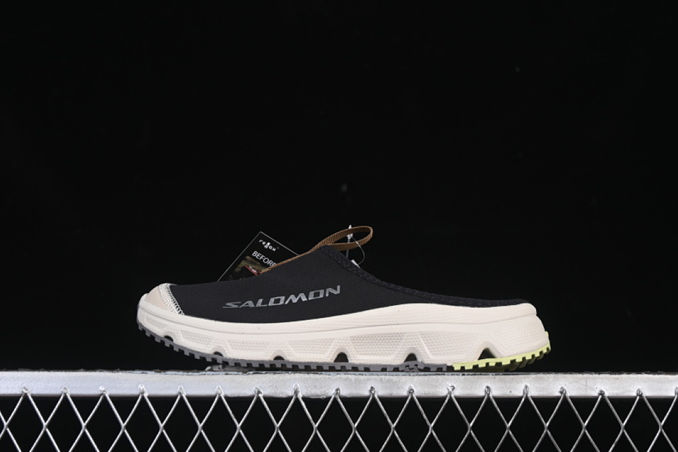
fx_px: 1431
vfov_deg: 18.0
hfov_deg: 26.6
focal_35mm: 76
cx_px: 335
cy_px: 228
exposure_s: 1/60
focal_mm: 50
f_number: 6.3
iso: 160
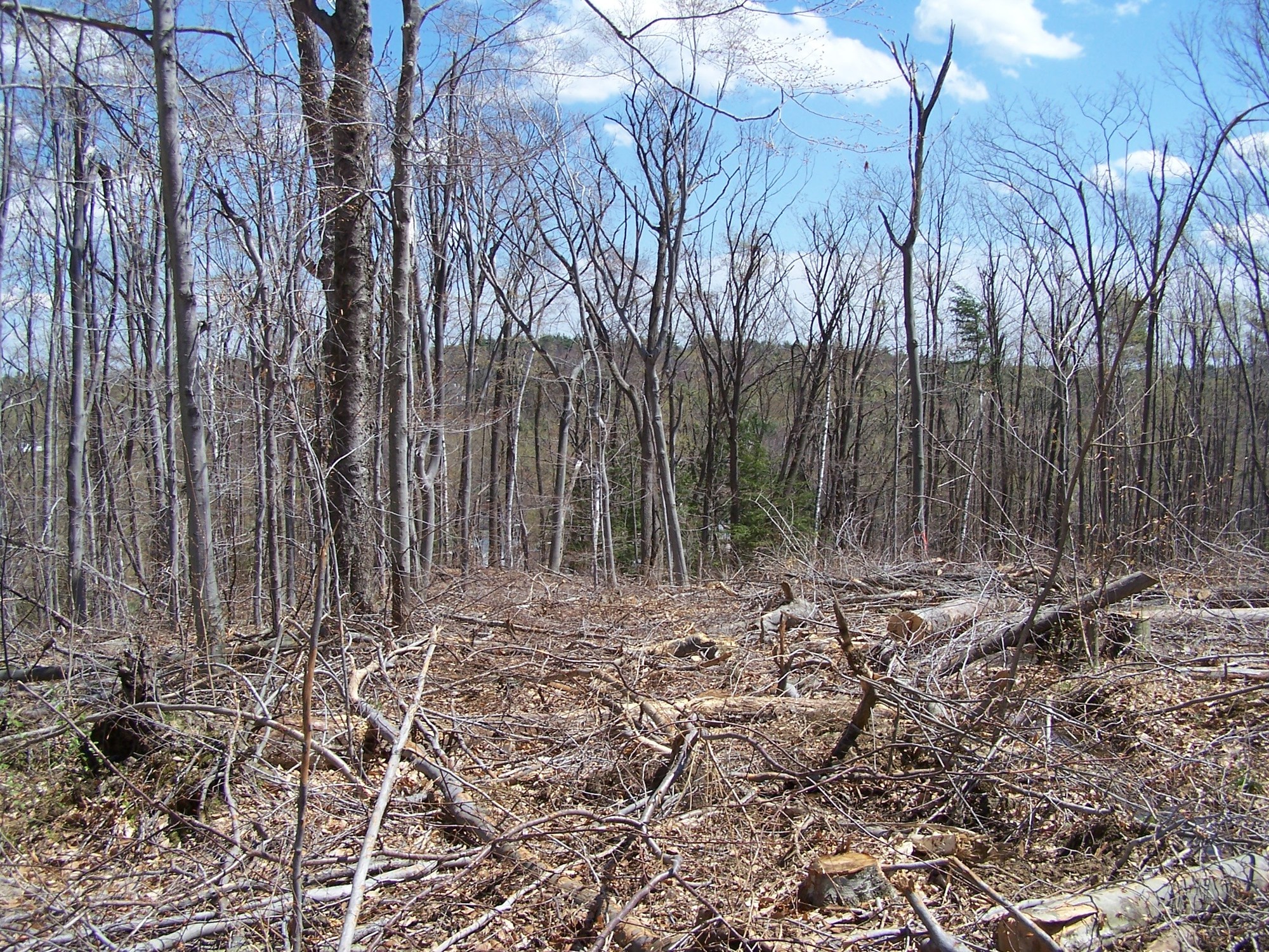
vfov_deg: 37.7
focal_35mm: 38
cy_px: 476
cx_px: 634
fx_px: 1393
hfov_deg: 49.0
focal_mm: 6.3
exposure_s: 1/750
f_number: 4
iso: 80
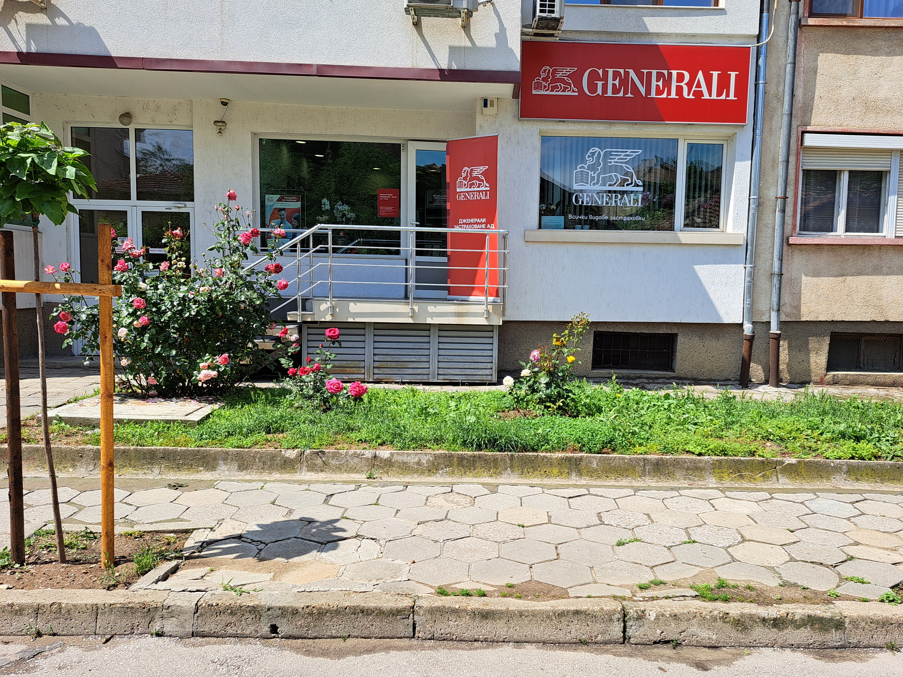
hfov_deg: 61.6
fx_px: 756
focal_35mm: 29
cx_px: 487
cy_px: 340
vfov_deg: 48.2
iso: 50
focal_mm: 5.23
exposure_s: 1/1142
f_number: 1.8
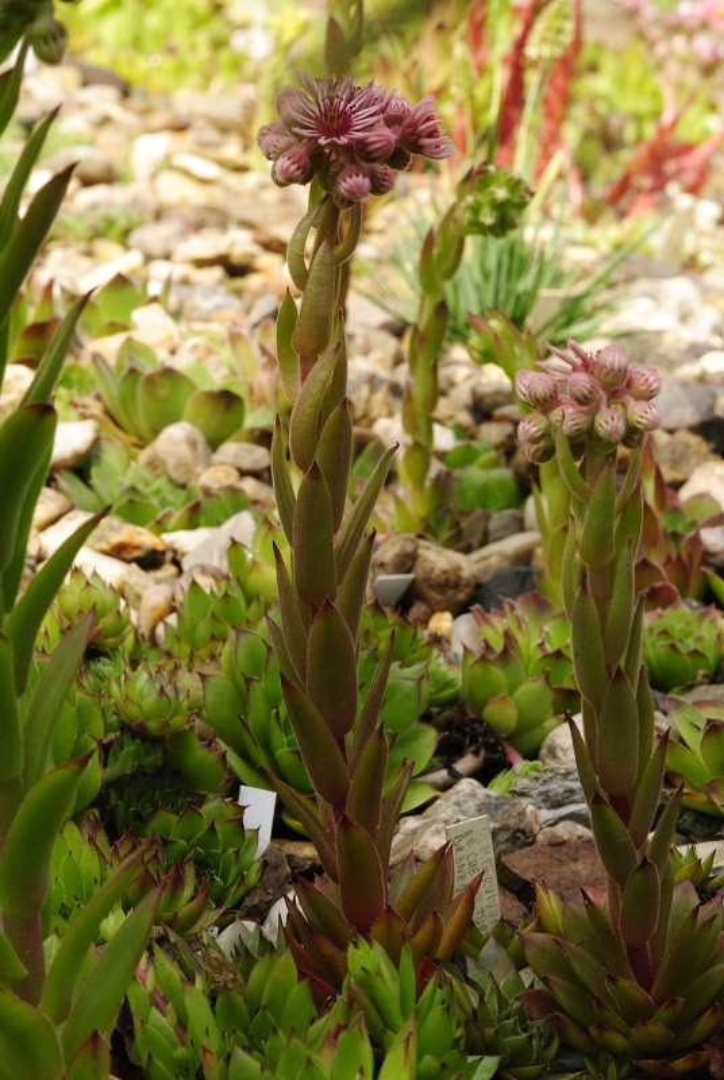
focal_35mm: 128
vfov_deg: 16.0
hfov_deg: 10.8
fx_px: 3833
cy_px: 540
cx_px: 362
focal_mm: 85
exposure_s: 1/125
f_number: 14
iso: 400
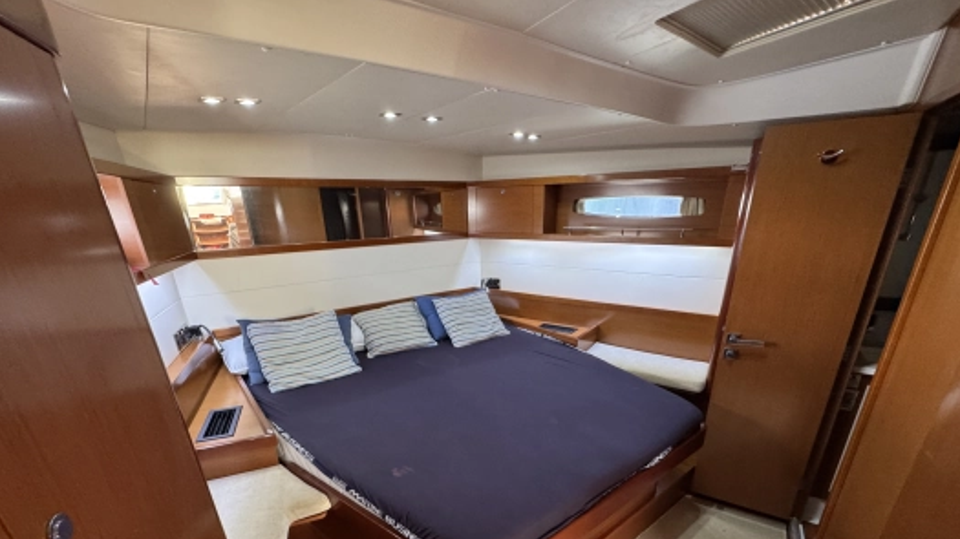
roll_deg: +2.7
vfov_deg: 64.8
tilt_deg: -23.4
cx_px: 488
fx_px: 407
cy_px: 370
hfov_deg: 99.4
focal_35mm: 16
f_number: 2.2
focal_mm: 2.22
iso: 400
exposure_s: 1/60
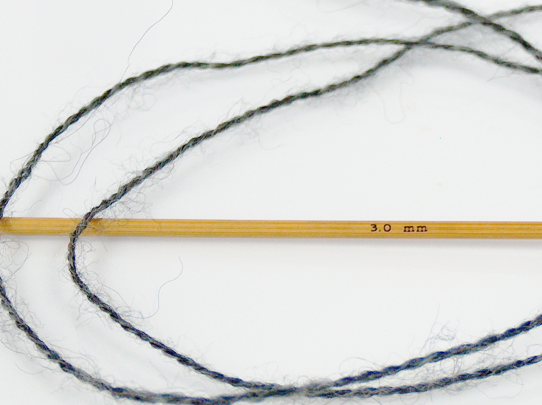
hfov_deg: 13.3
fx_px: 2316
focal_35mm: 148
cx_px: 391
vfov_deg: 10.0
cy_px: 218
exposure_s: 1/72.9
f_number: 2.9
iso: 200
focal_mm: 17.25
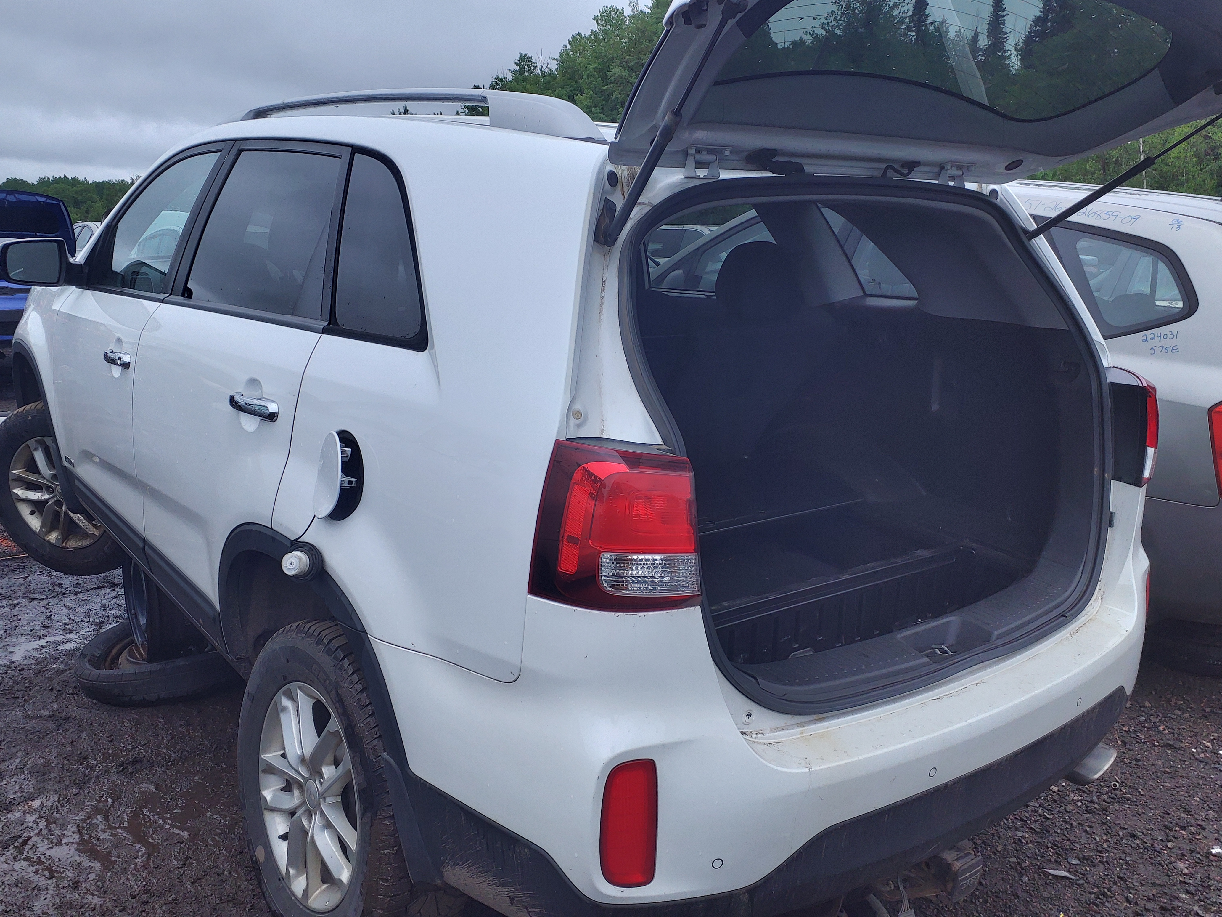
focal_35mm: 26
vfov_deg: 53.1
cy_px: 458
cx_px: 611
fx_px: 918
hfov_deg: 67.3
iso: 40
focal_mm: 3.58
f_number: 1.9
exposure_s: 1/181
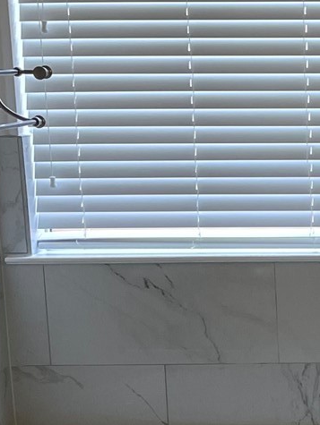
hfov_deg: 12.4
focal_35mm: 112
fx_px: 1379
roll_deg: +0.5
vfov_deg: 17.5
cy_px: 311
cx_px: 523
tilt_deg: -11.3
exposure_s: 1/120
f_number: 1.6
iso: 100
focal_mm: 4.2
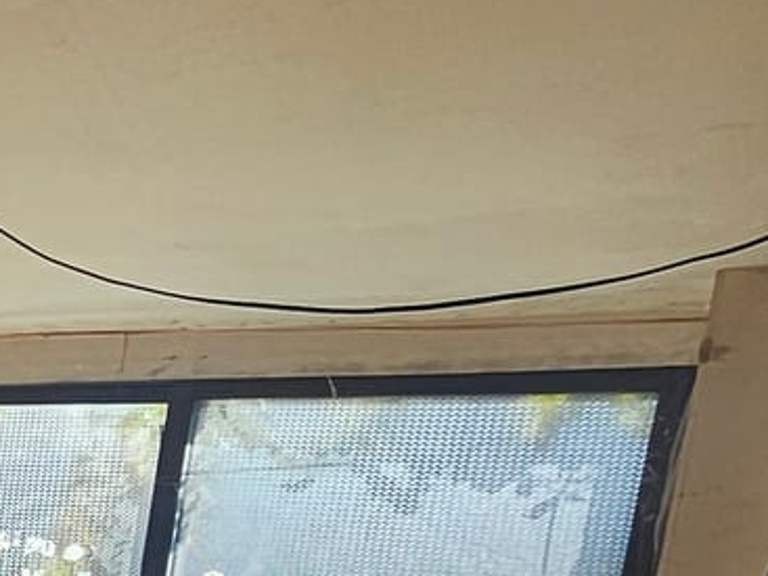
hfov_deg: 17.1
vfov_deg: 19.5
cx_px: -898
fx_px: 1508
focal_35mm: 68
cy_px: 794
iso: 32
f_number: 2.2
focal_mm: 1.7
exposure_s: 1/181
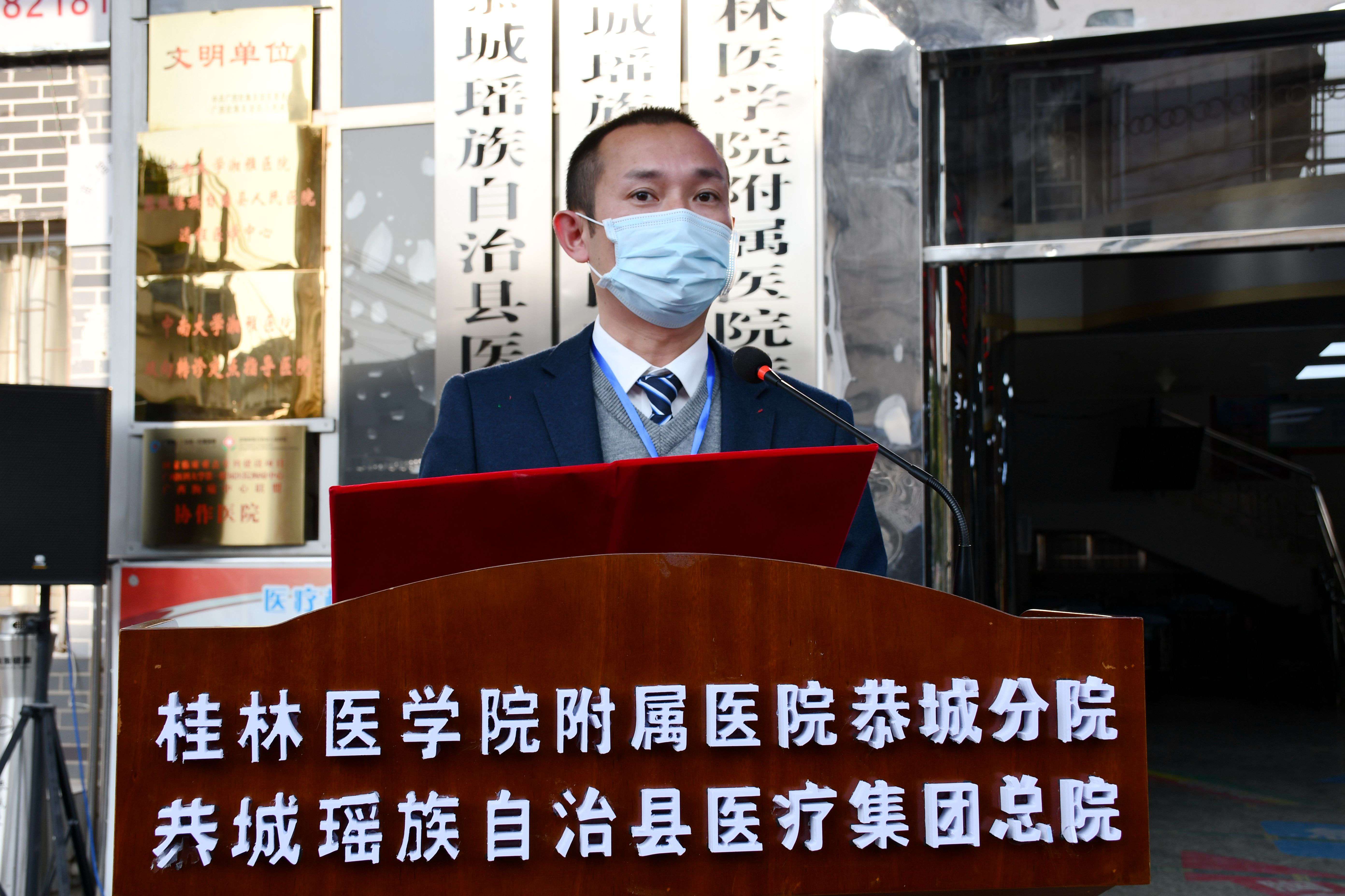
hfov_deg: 43.6
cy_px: 448
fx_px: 1681
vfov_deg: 29.9
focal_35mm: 45
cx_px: 672
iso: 200
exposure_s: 1/250
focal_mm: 30
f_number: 7.1
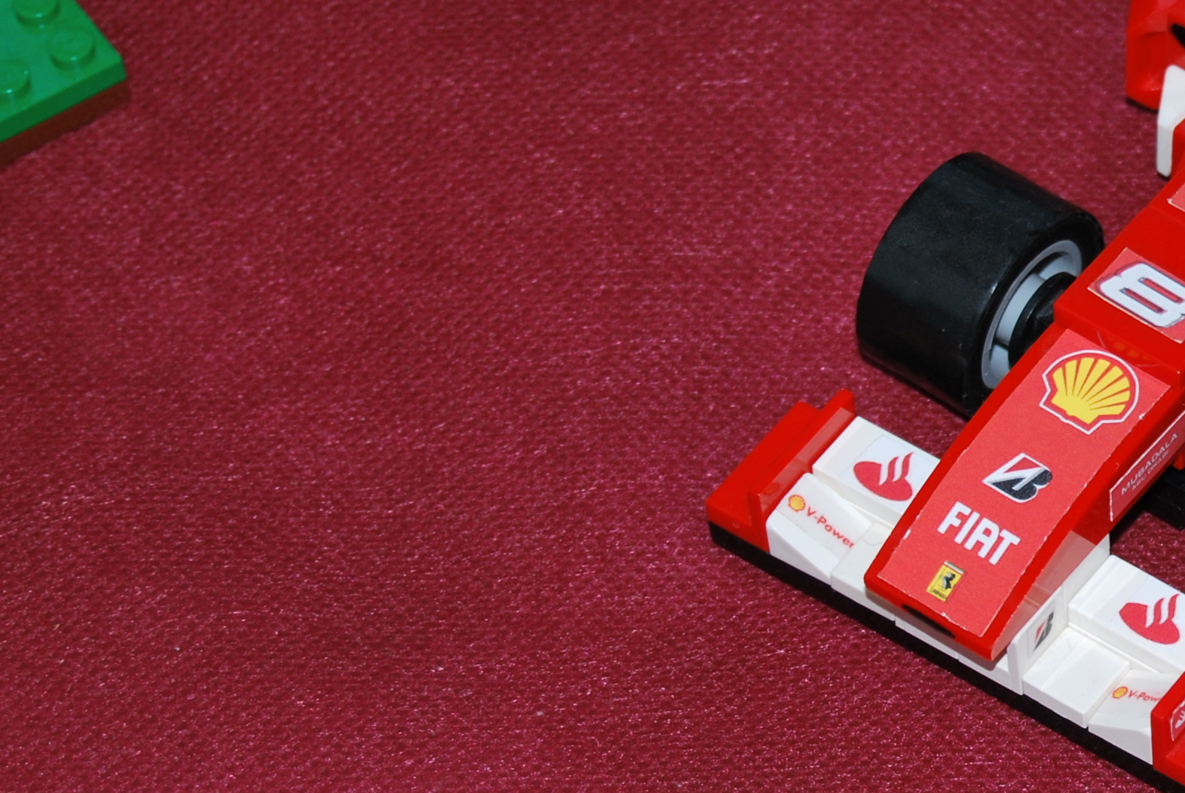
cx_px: 1318
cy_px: 82
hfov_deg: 10.0
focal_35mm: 203
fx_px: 6697
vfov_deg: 6.8
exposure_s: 1/60
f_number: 5.6
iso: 200
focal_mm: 55
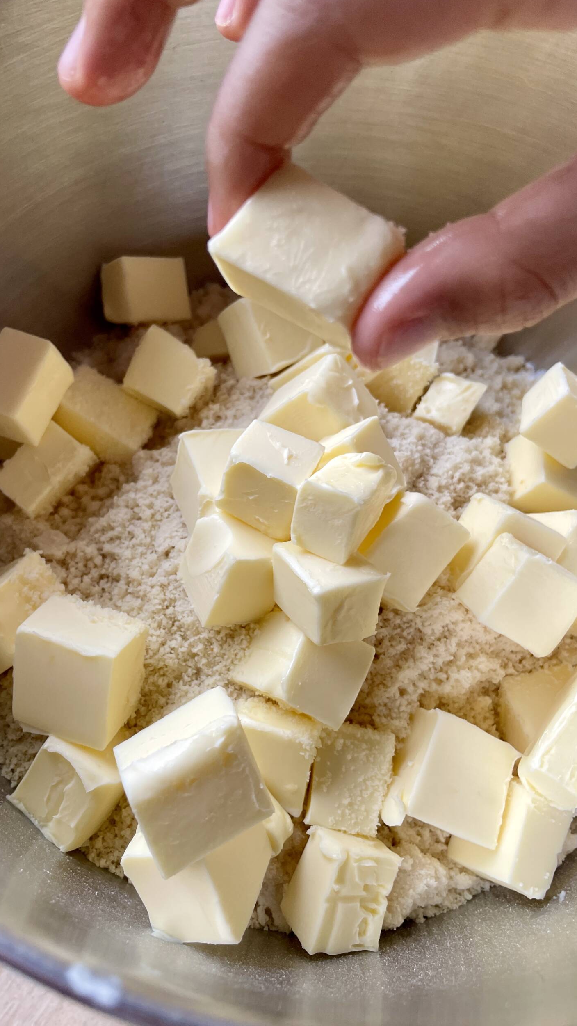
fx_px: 789
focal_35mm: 29
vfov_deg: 66.1
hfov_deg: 40.0
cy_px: 507
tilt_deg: -61.6
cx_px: 233
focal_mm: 4.2
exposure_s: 1/121
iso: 100
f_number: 1.6
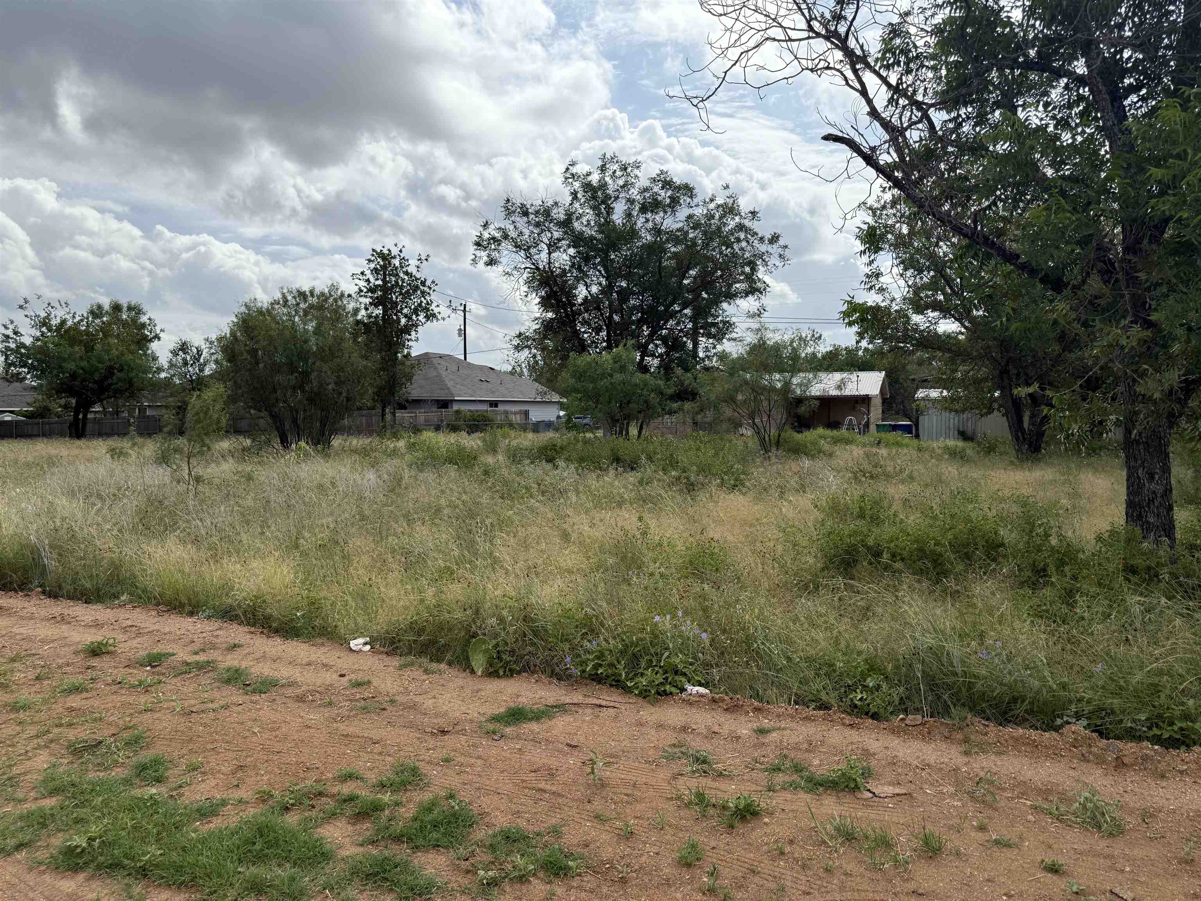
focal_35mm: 24
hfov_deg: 71.6
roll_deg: +0.6
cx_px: 600
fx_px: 833
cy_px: 450
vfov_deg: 56.8
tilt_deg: -1.5
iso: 100
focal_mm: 6.76
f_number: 1.78
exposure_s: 1/7353
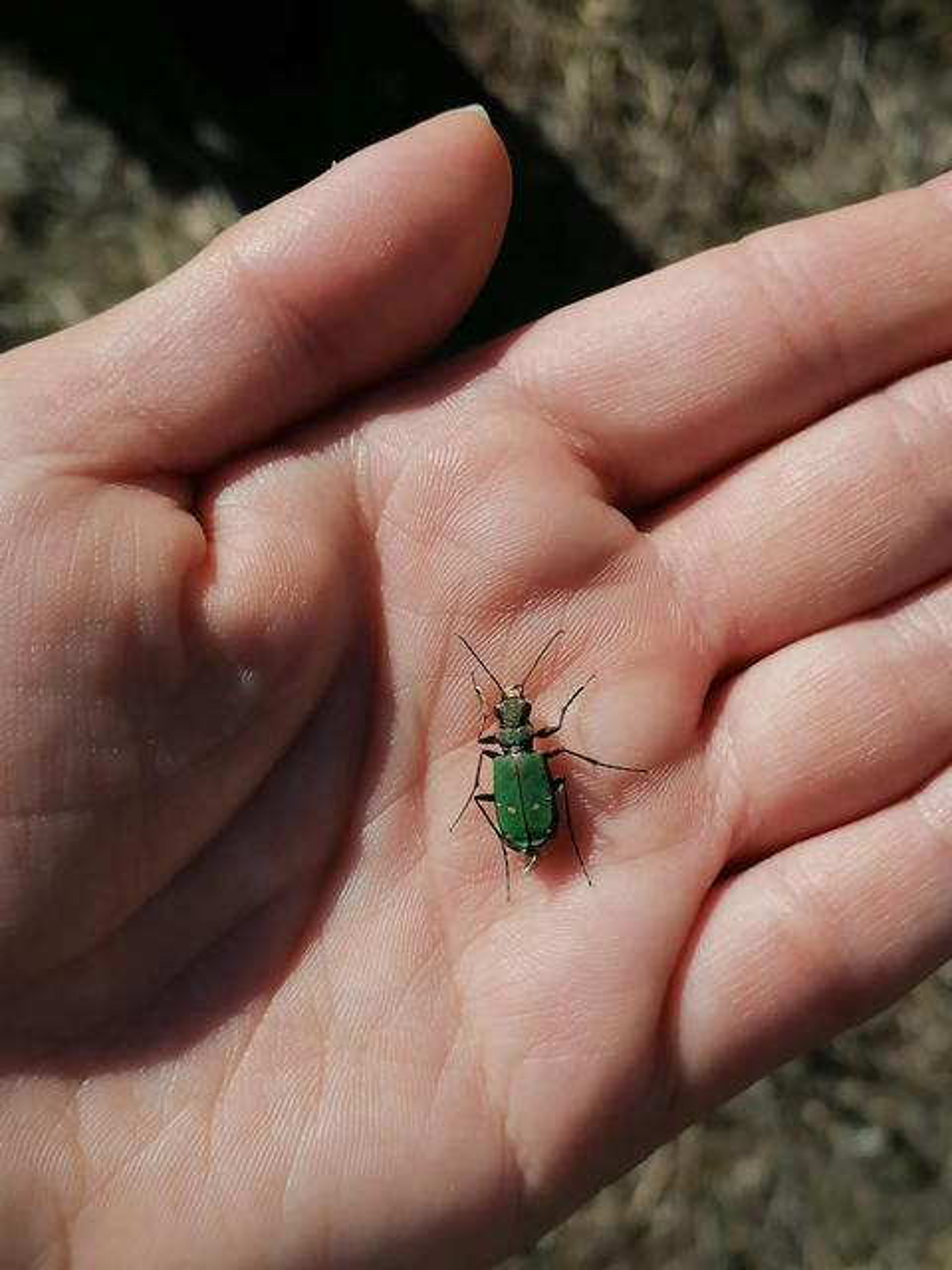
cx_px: 476
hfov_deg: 24.0
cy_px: 635
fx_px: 2237
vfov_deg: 31.7
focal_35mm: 61
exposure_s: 1/2463
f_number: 1.8
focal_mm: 5.3
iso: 50
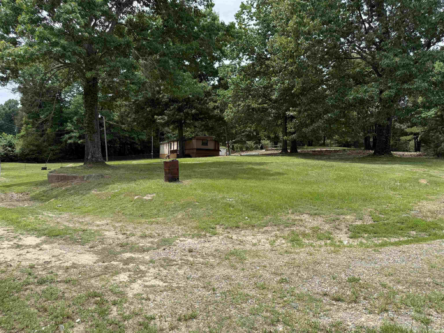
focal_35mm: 24
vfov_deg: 56.8
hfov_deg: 71.6
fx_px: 308
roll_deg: -1.7
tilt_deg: -0.6
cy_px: 166
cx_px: 222
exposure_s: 1/3021
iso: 80
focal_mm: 6.76
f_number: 1.78
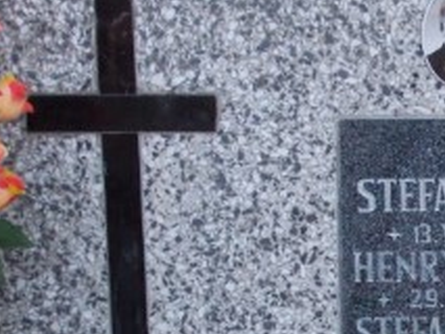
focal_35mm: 114
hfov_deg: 16.7
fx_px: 1466
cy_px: 324
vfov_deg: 12.9
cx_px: 493
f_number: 3.1
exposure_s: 1/250
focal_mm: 5.3
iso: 200
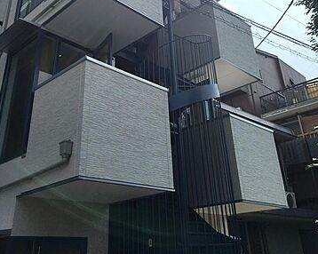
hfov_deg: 48.0
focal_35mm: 38
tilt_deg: +29.1
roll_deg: +4.3
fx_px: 357
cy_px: 57
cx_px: 159
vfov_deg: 37.9
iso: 25
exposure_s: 1/2262
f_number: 2.2
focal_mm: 4.15
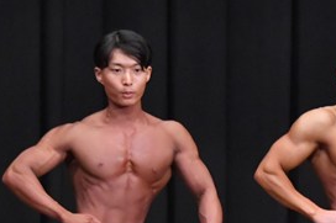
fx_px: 5373
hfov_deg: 3.6
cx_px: 413
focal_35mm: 576
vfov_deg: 2.4
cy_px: 237
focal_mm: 135
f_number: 5.6
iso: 8000
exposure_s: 1/400
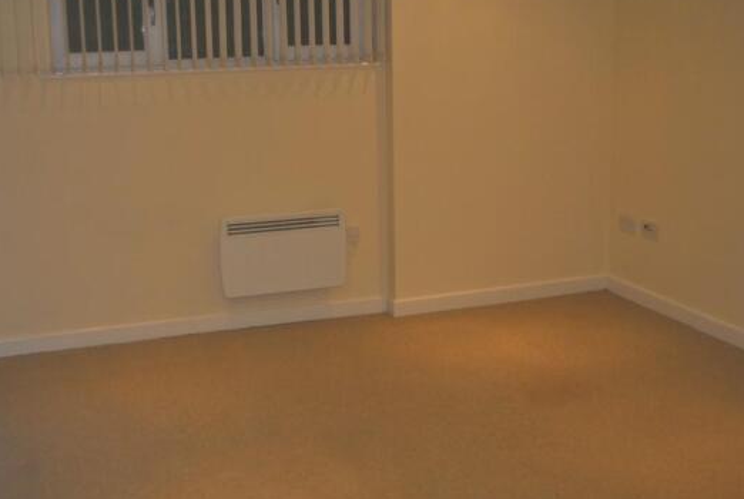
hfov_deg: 43.5
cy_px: 223
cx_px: 346
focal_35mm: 45
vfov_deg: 30.0
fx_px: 932
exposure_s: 1/60
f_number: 4
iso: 200
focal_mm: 24
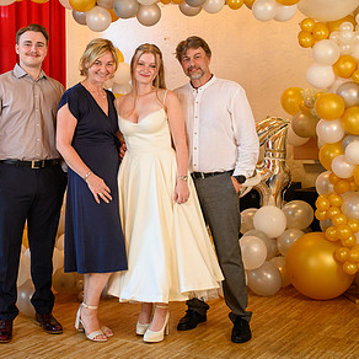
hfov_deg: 28.7
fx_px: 692
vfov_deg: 28.9
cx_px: 92
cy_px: 129
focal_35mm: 59
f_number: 3.5
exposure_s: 1/100
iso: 1250
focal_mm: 35
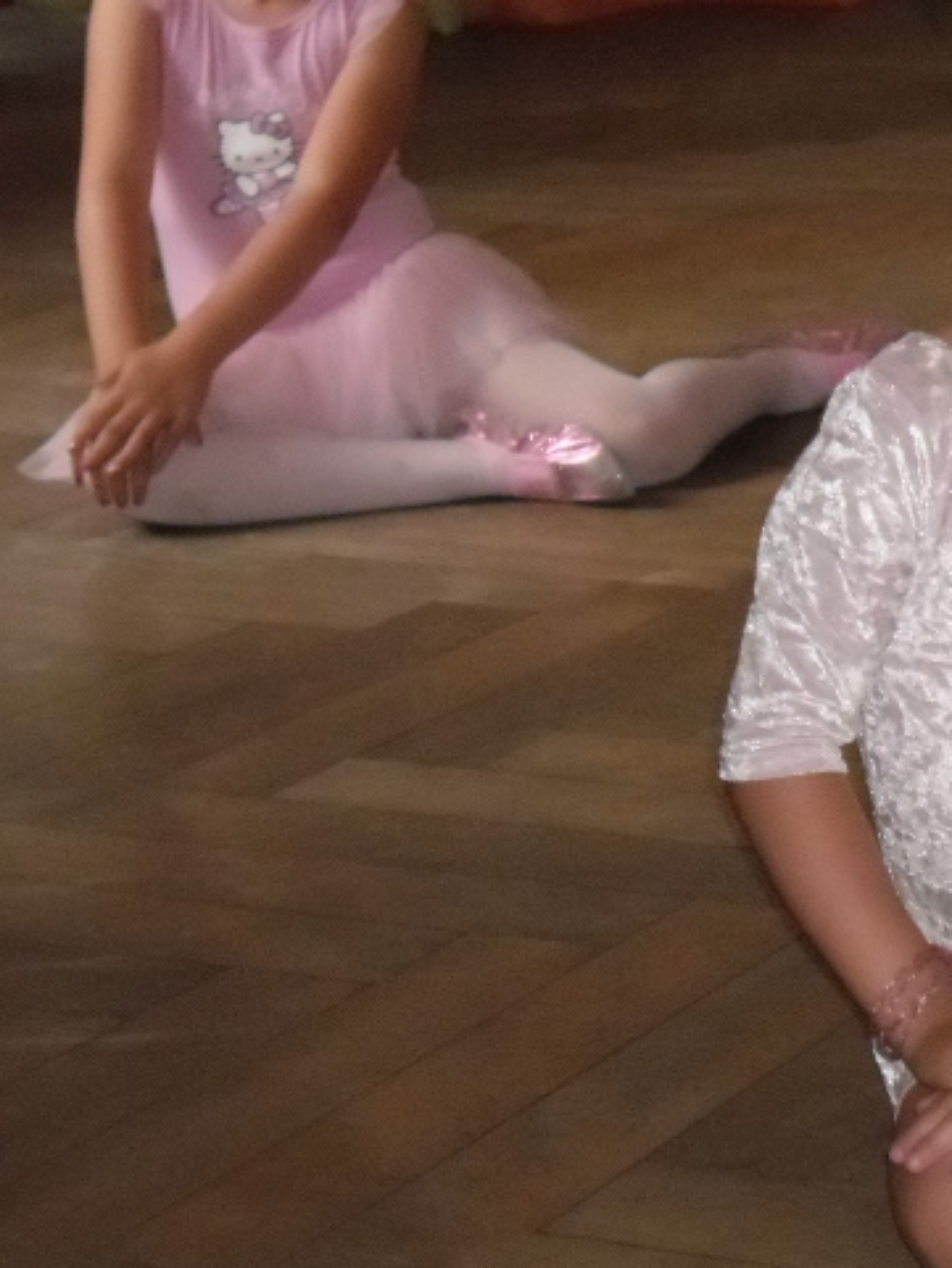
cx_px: 1276
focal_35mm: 134
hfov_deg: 10.8
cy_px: 345
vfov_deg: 14.7
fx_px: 4911
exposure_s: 1/60
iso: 400
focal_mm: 11.2
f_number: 5.7
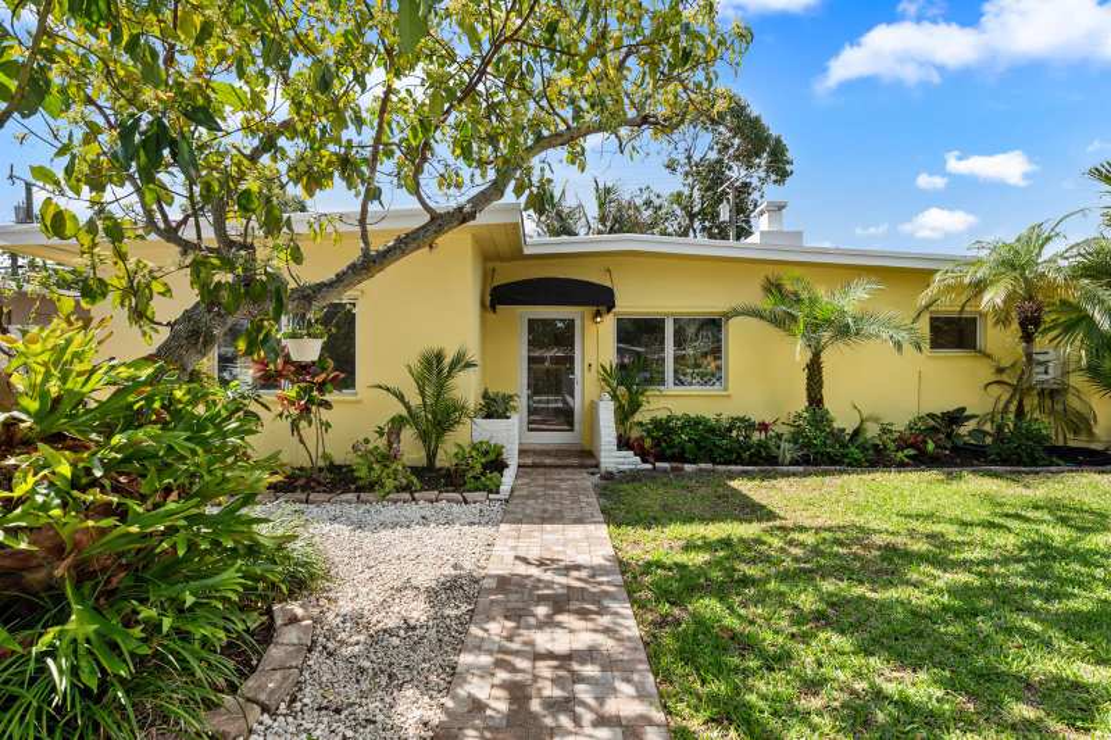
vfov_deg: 67.4
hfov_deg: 90.0
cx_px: 556
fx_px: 555
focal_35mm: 18
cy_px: 370
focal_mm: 18
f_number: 13
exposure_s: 1/50
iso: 100
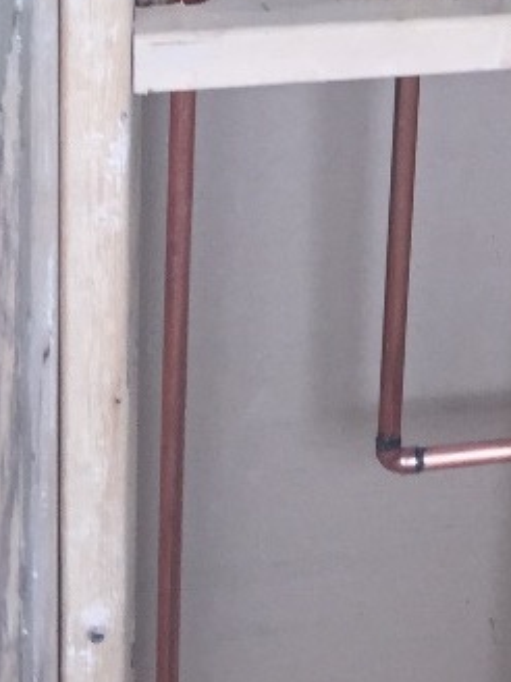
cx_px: 850
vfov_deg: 16.8
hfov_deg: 12.9
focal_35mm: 106
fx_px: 2086
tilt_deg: -18.3
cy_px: -347
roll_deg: -6.6
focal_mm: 4.15
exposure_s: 1/50
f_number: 2.2
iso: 40
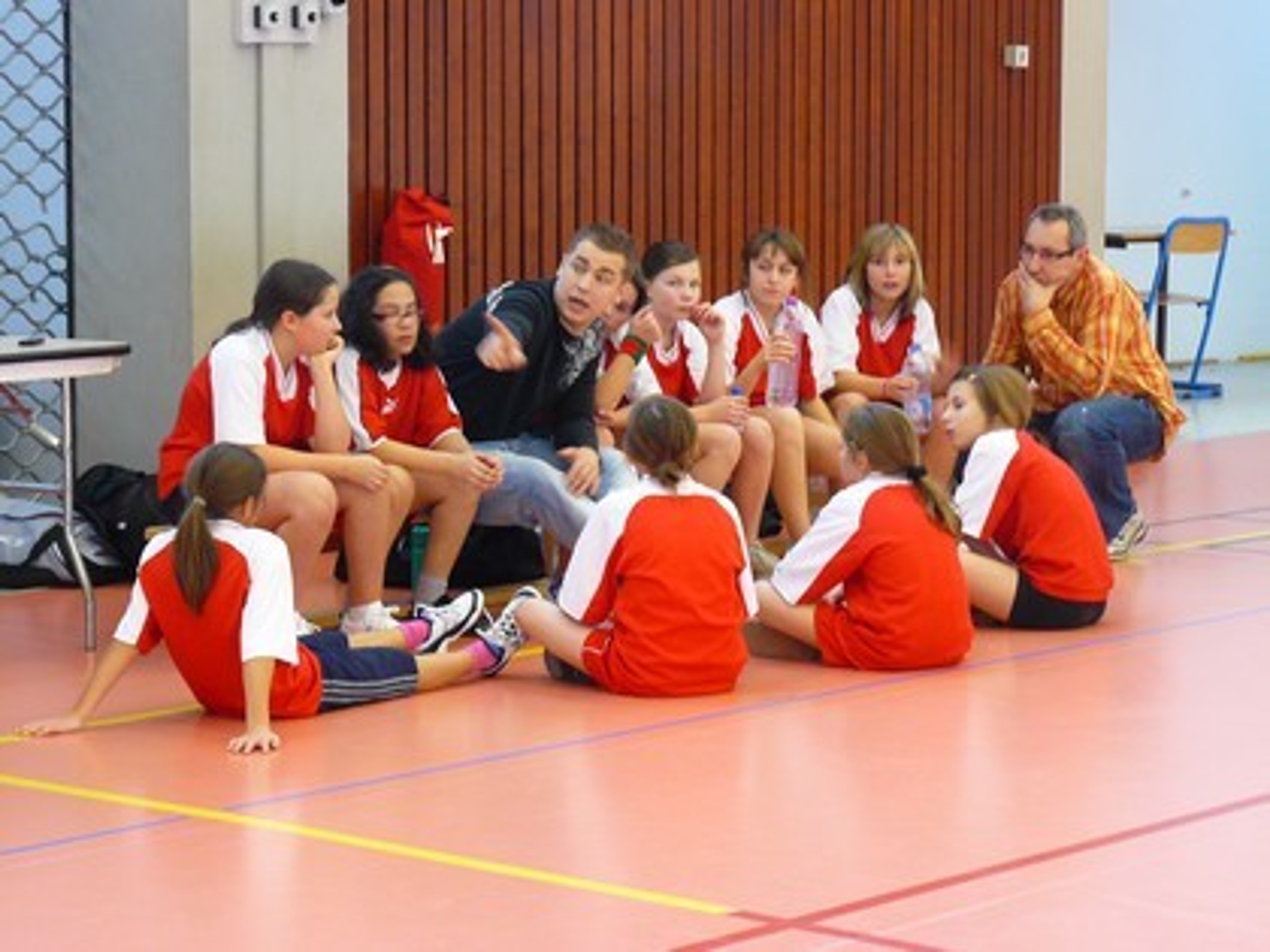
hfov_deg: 18.5
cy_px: 476
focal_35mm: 106
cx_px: 635
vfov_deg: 14.0
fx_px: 3889
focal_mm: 17.7
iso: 200
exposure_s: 1/25
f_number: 3.2
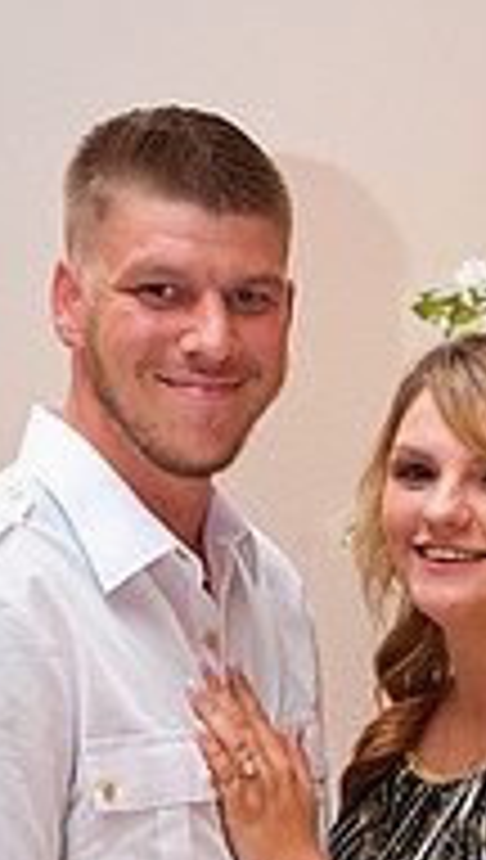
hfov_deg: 9.8
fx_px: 2807
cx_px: 448
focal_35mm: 123
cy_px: 896
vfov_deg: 17.0
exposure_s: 1/160
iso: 3200
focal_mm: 50
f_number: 5.6
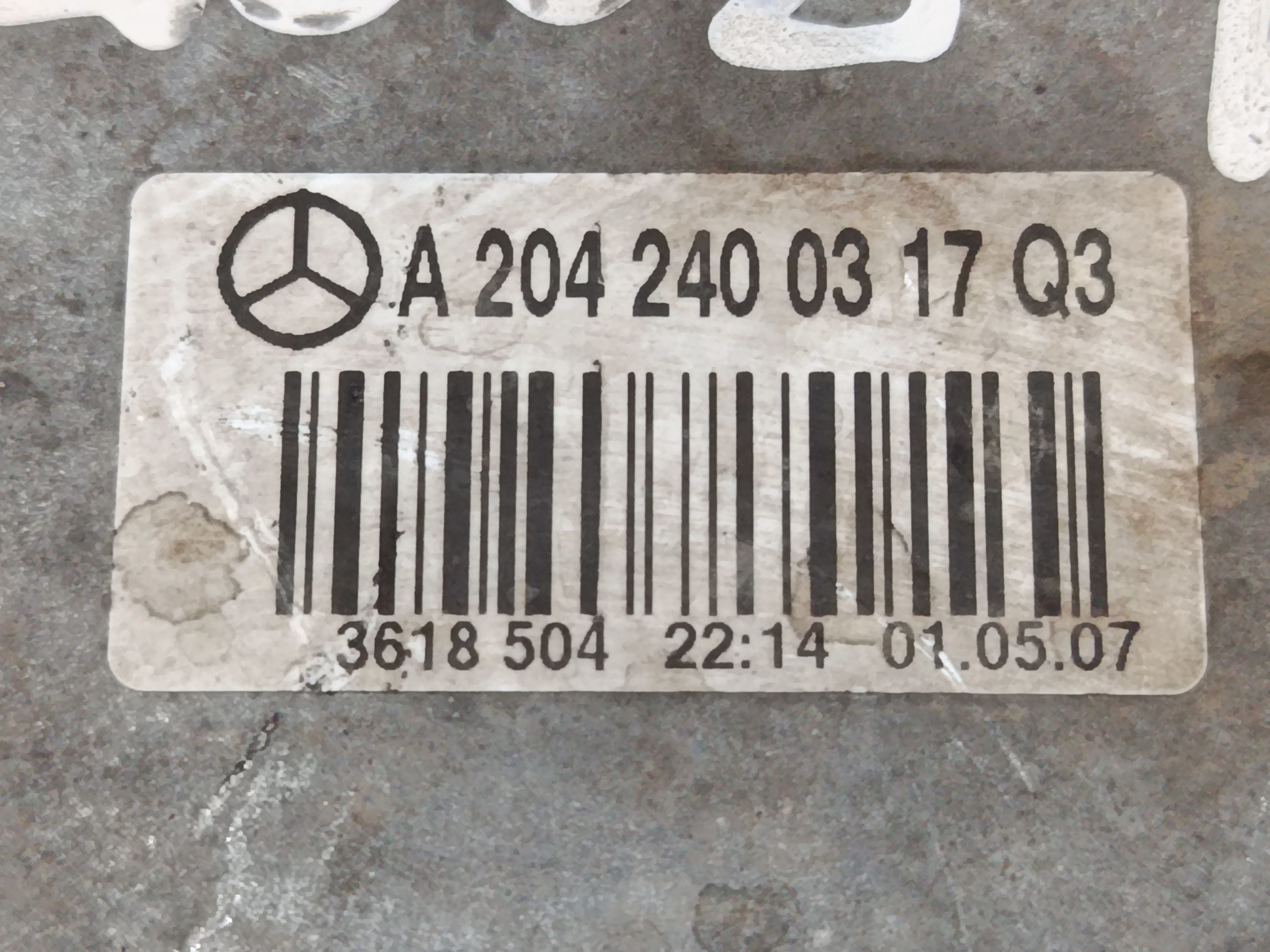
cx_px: 635
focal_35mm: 65
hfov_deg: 29.8
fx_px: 2385
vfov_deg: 22.6
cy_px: 476
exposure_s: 1/50
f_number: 1.7
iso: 695
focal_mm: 5.24
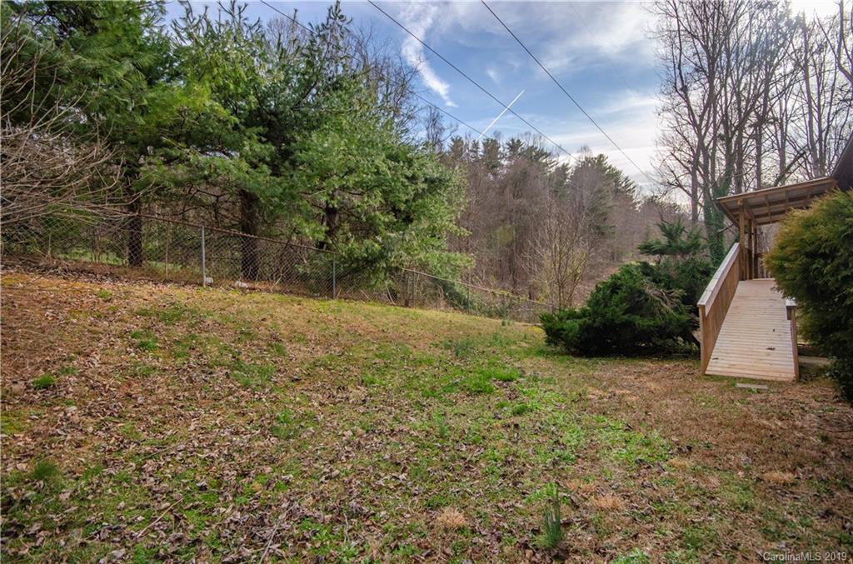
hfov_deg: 92.6
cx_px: 426
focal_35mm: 17
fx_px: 408
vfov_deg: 69.3
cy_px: 282
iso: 500
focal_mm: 11.5
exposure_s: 1/1000
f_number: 7.1
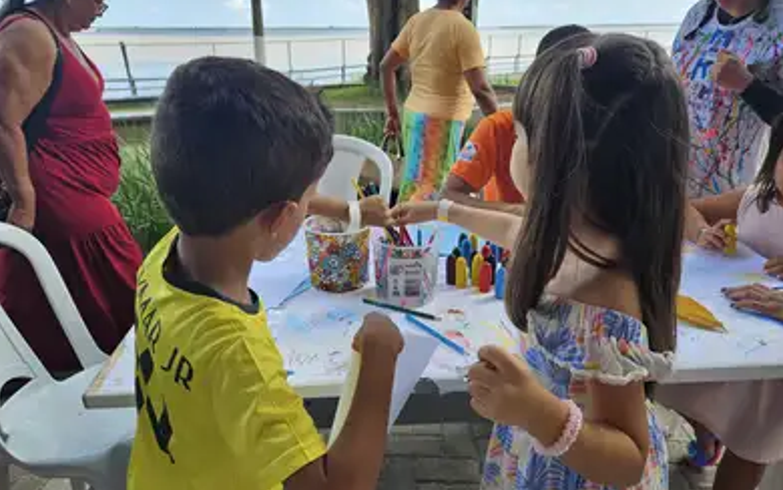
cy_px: 269
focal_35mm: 25
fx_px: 534
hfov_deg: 72.5
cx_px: 383
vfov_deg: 49.2
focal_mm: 5.4
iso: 25
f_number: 1.8
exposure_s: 1/276
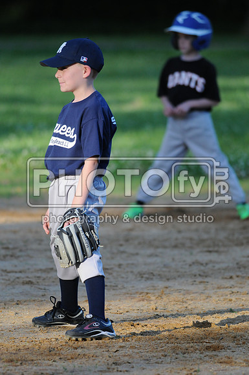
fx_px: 4682
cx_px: 124
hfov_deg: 3.0
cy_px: 188
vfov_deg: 4.6
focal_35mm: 450
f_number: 4
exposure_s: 1/1600
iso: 800
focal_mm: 300
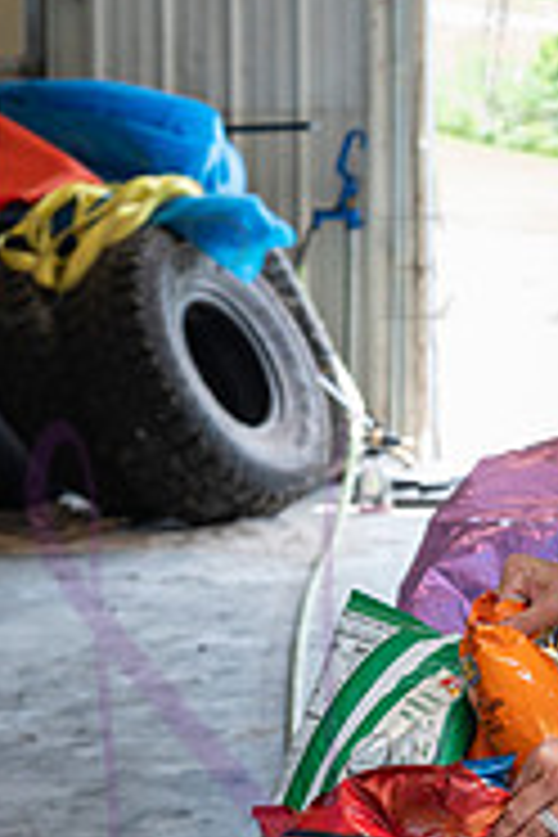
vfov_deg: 12.8
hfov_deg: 8.4
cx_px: 818
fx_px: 3743
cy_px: 465
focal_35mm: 161
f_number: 5.6
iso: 400
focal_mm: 49
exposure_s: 1/200
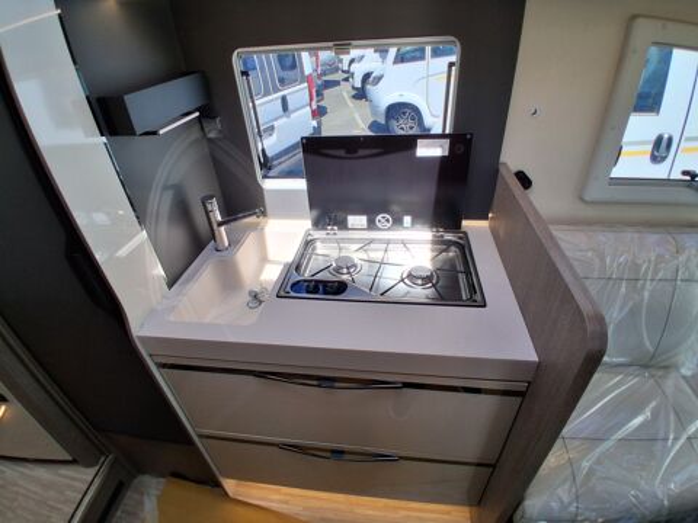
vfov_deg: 74.7
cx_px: 349
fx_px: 343
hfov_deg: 91.0
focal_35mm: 17
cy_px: 262
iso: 50
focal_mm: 1.4
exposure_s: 1/274
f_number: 2.2
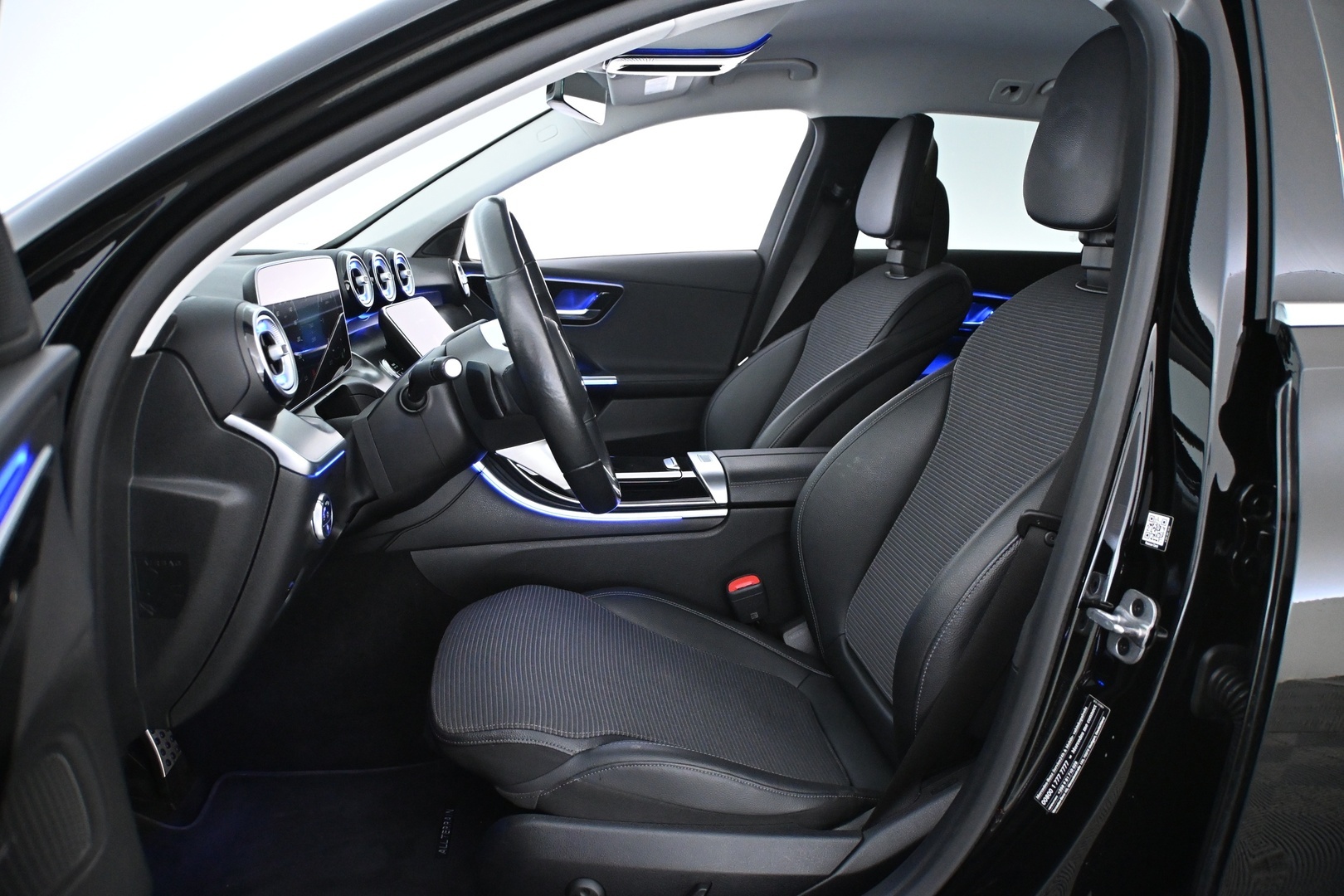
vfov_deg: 29.4
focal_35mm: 46
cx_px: 672
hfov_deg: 43.0
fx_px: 1708
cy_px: 448
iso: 4000
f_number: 4.8
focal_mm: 30.5
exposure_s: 1/60
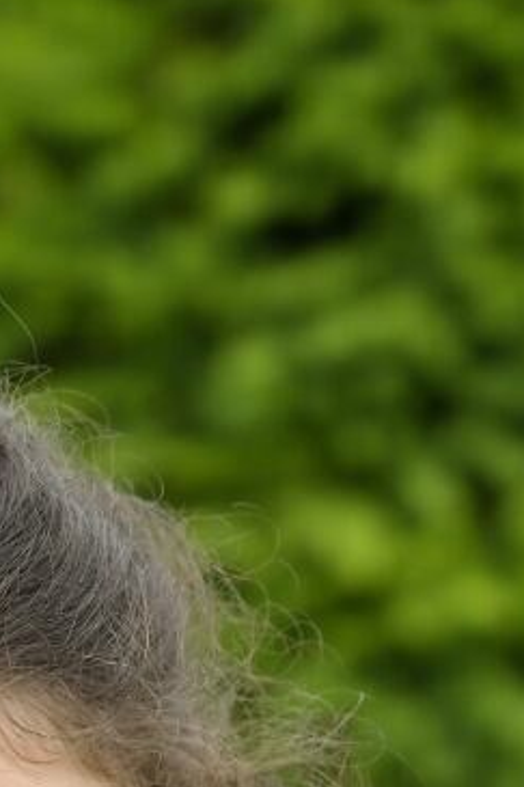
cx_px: -73
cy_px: 1887
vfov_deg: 5.7
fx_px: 7561
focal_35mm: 346
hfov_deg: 4.0
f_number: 4
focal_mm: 70
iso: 320
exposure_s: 1/800
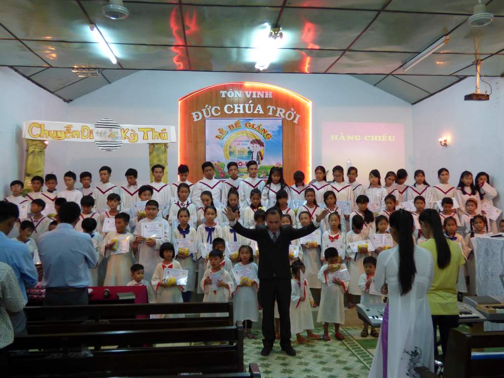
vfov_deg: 44.2
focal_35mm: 32
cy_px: 189
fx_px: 466
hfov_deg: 56.8
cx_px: 252
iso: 400
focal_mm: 5.53
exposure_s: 1/30
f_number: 3.3
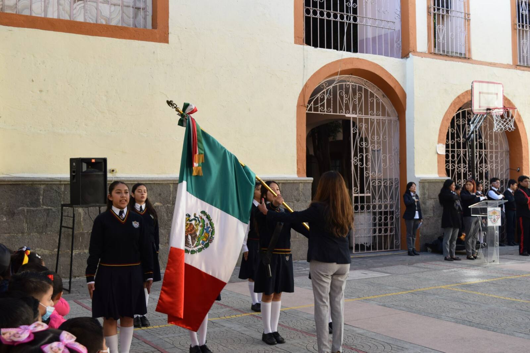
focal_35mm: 44
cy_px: 176
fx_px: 640
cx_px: 265
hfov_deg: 45.0
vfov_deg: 30.9
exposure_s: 1/160
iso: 400
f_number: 6.3
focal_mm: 29
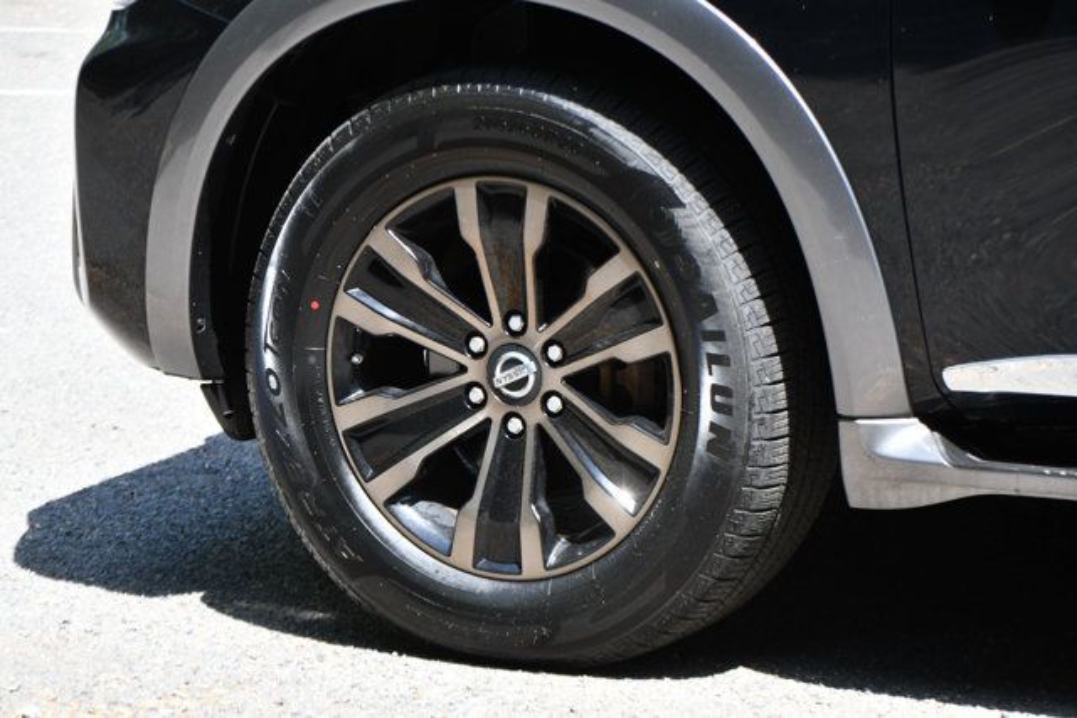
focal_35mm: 147
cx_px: 538
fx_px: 4398
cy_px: 359
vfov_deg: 9.3
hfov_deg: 14.0
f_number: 8
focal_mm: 98
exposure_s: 1/250
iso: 200
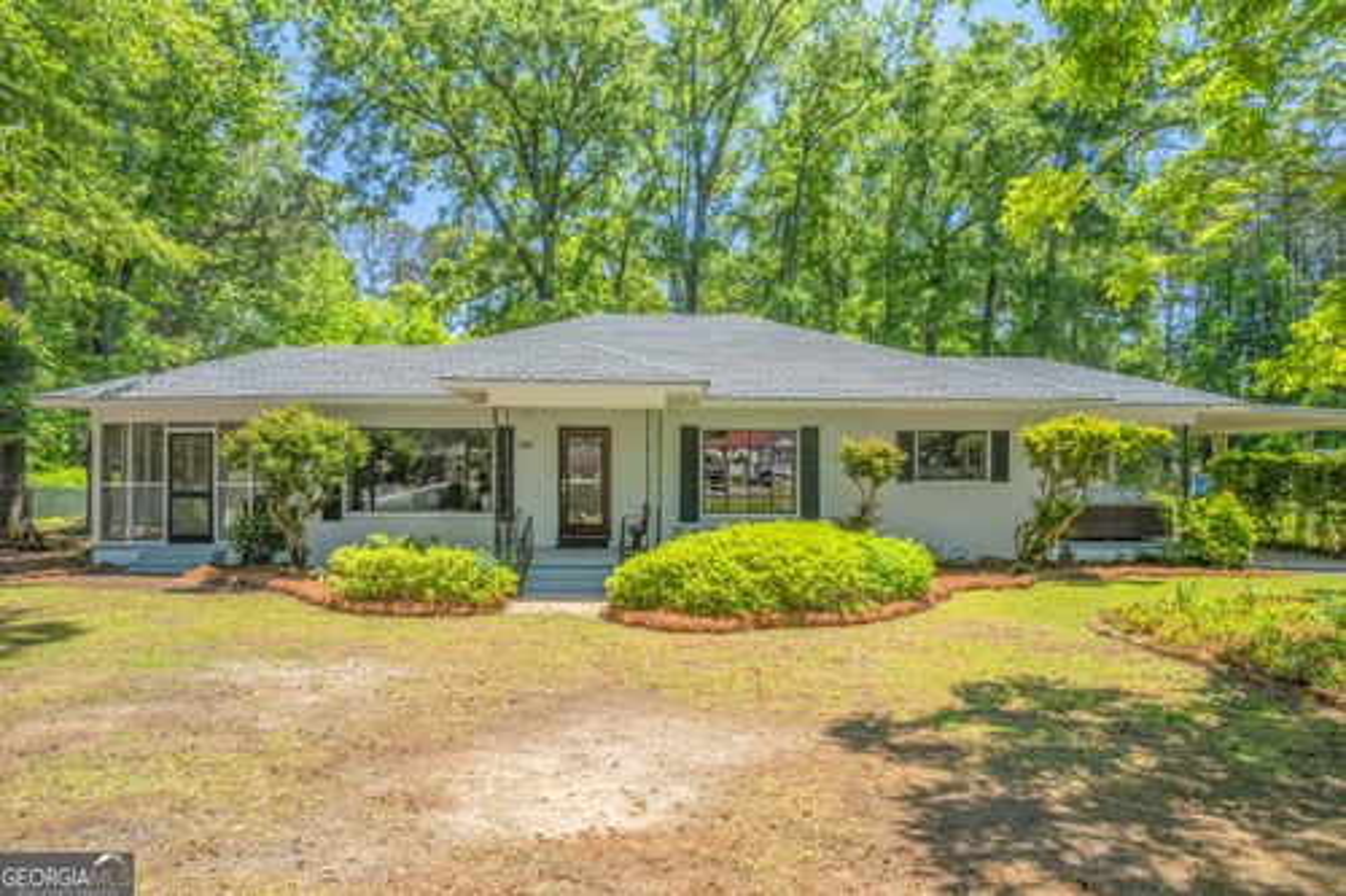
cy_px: 448
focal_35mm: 22
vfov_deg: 57.2
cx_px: 673
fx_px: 822
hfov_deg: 78.6
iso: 100
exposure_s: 1/320
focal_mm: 8.38
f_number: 2.8
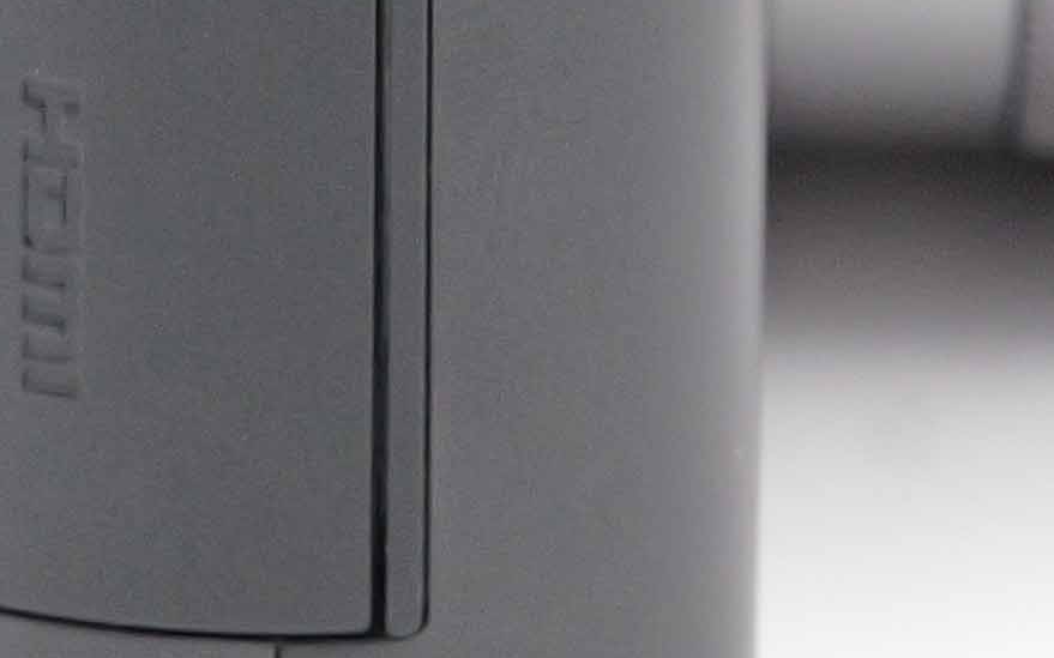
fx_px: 17978
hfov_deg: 3.4
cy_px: -740
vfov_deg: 2.1
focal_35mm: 626
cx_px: 767
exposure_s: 1/100
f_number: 13
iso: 3200
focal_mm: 90
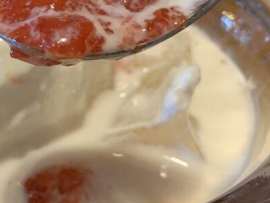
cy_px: 40
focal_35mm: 67
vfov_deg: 21.7
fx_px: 523
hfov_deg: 28.7
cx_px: 80
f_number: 1.8
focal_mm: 4.25
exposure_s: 1/60
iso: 250
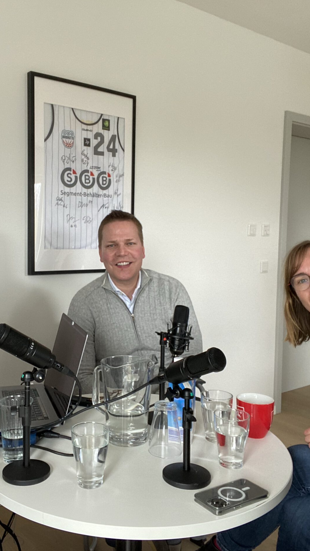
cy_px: 274
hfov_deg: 34.3
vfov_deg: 58.0
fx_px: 497
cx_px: 105
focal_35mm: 34
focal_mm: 2.71
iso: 125
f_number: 2.2
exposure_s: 1/60
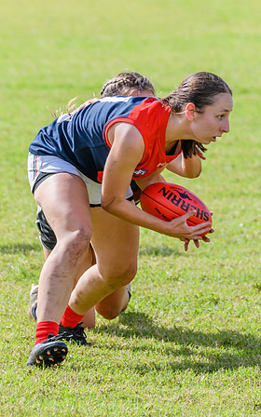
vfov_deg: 3.6
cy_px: 249
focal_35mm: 589
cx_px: 202
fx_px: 6703
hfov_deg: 2.2
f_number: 8
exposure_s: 1/1600
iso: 800
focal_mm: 300
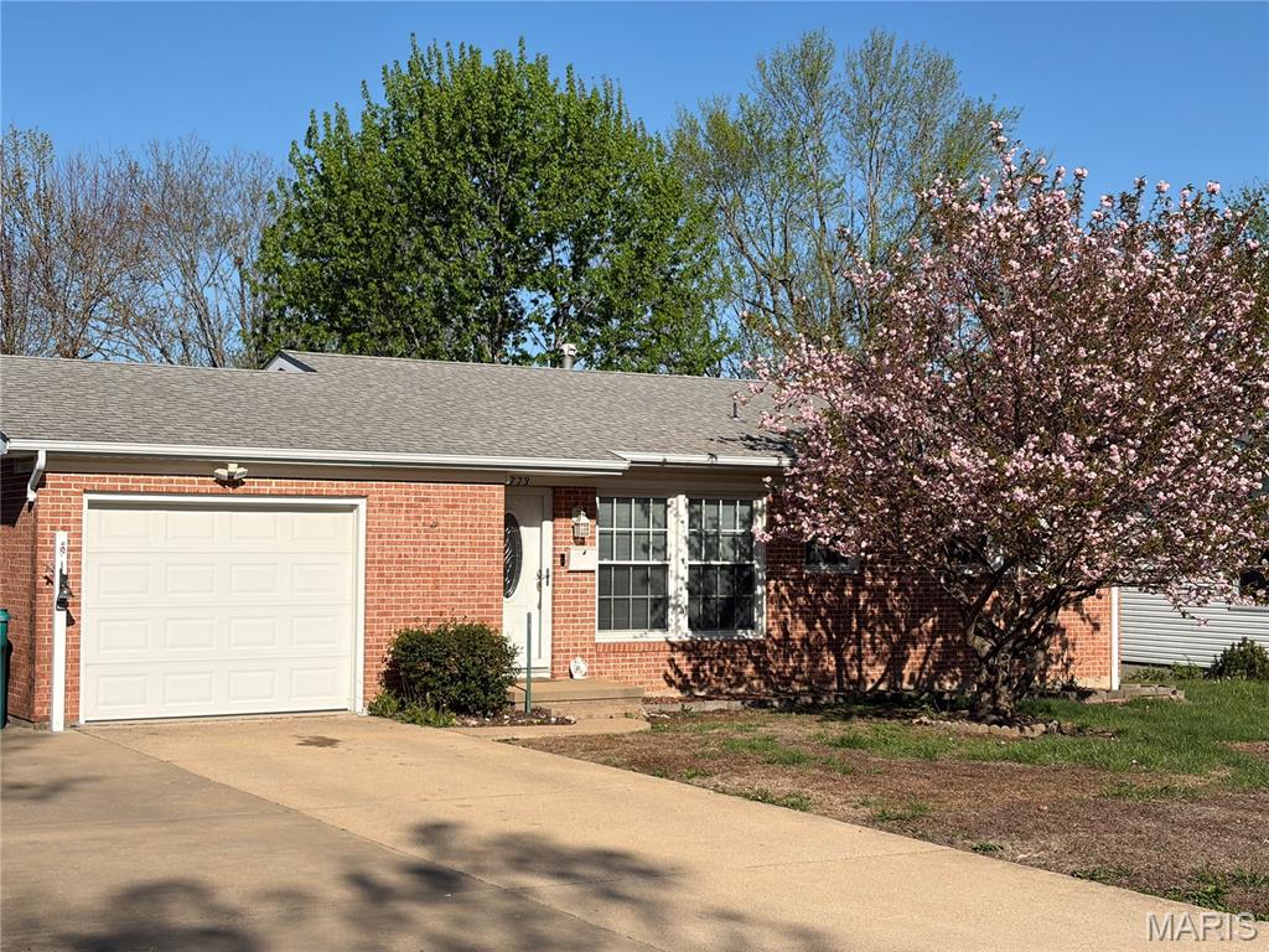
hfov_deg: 36.8
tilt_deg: +1.8
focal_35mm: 52
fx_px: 1906
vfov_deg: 28.0
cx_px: 634
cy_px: 476
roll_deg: -0.3
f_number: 1.6
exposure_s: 1/5348
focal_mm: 5.96
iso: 40
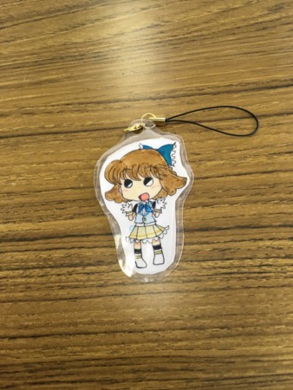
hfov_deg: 48.3
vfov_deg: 61.6
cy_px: 195
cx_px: 146
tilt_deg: -69.1
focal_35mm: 29
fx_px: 327
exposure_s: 1/30
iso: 32
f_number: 2.2
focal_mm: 4.15
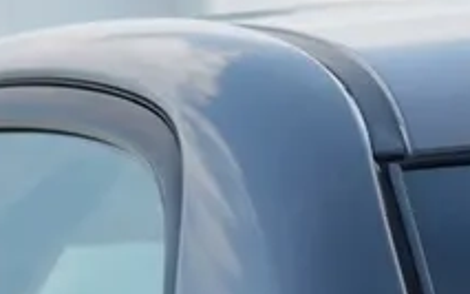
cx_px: 200
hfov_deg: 0.8
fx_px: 35472
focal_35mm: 2770
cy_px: 652
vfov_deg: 0.5
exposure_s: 1/400
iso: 100
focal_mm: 174.93
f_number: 4
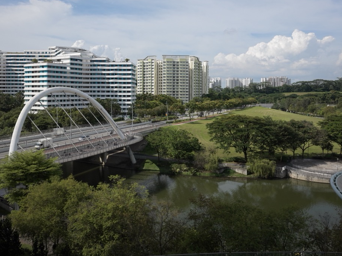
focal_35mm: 31
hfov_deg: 58.3
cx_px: 168
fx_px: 306
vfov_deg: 45.0
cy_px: 94
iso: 200
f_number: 5.6
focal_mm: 28
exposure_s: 1/1000
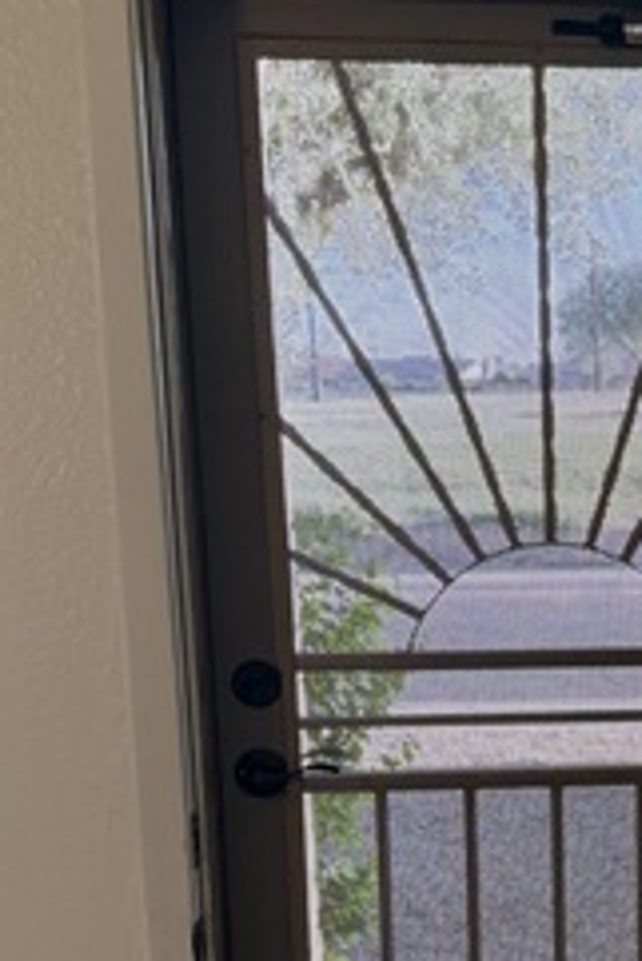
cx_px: 738
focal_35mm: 69
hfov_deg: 18.8
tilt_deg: -11.6
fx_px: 1843
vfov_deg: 28.3
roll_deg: +1.3
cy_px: 823
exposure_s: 1/120
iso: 320
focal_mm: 6.76
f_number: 1.78
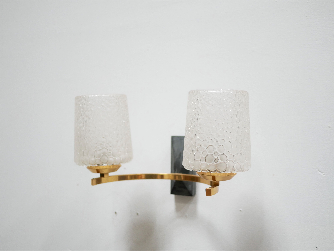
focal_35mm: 40
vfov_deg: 36.0
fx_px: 386
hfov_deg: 46.8
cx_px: 167
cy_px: 126
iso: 640
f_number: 1.7
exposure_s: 1/60
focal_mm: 20
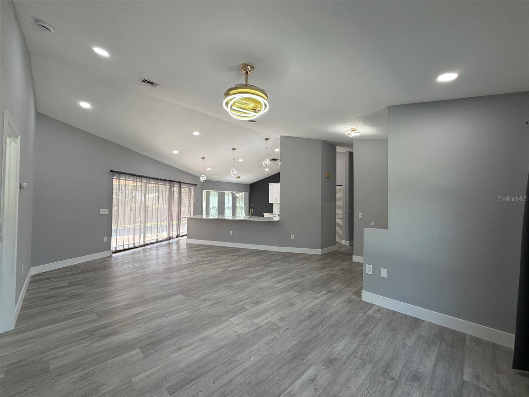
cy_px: 198
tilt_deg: +1.0
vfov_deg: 85.7
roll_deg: -0.3
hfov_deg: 102.1
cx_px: 264
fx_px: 214
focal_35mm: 14
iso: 100
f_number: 2.2
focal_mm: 2.22
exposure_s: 1/121
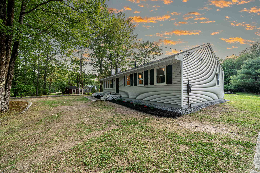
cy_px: 86
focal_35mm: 12
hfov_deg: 112.6
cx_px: 130
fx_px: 87
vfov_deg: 90.0
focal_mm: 12
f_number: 9
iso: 400
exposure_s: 1/160
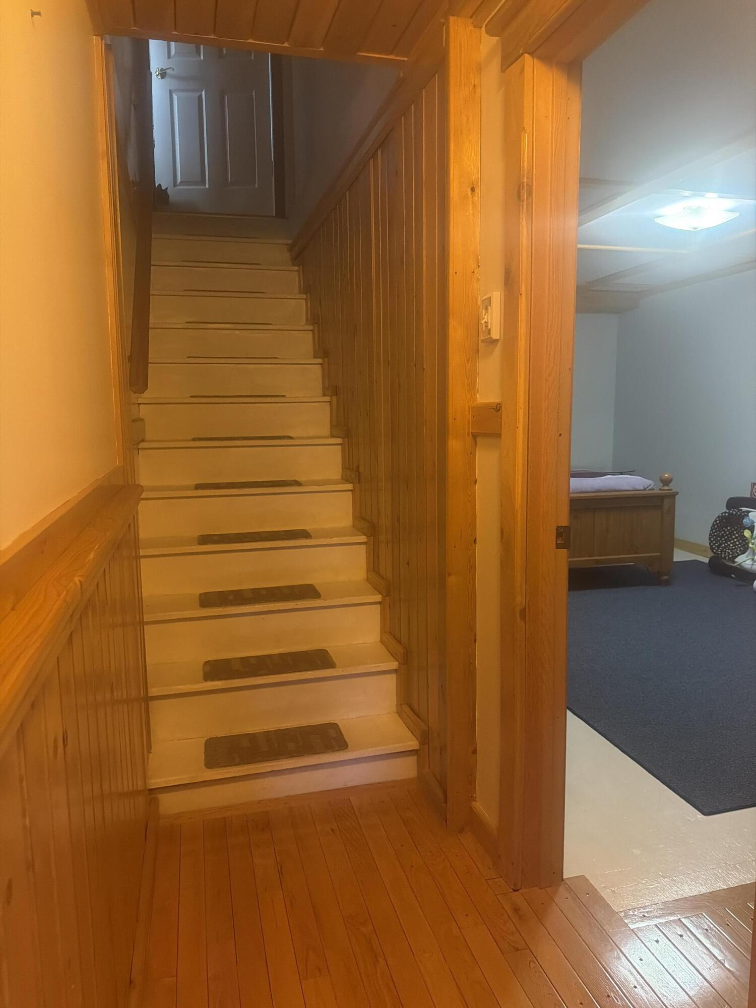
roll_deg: +0.9
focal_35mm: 24
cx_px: 378
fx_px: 699
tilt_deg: -8.1
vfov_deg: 71.6
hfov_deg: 56.8
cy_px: 504
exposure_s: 1/60
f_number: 1.78
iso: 500
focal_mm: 6.76
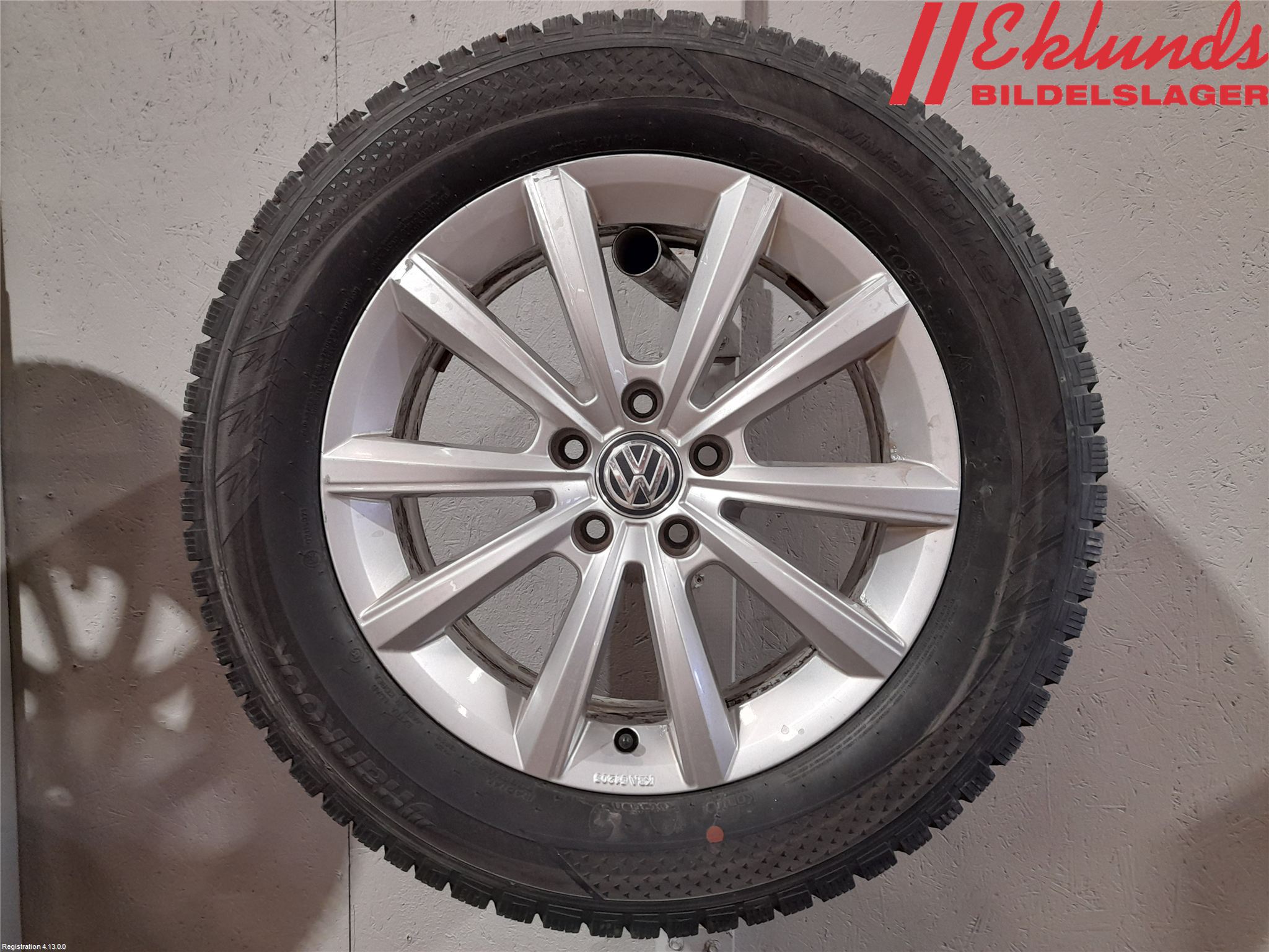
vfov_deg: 54.9
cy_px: 476
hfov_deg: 69.4
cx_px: 634
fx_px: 916
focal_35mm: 25
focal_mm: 4.6
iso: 250
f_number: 2
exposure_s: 1/50
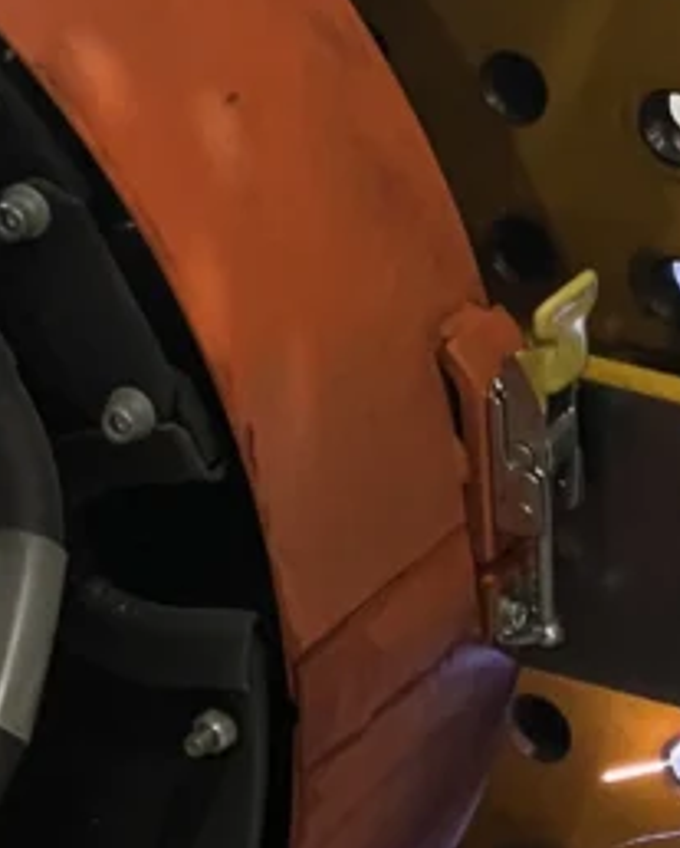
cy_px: 36
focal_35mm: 298
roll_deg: -0.5
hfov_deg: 5.2
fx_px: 7483
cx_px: 1097
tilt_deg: -26.0
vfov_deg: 6.5
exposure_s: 1/100
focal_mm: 9
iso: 160
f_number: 2.8
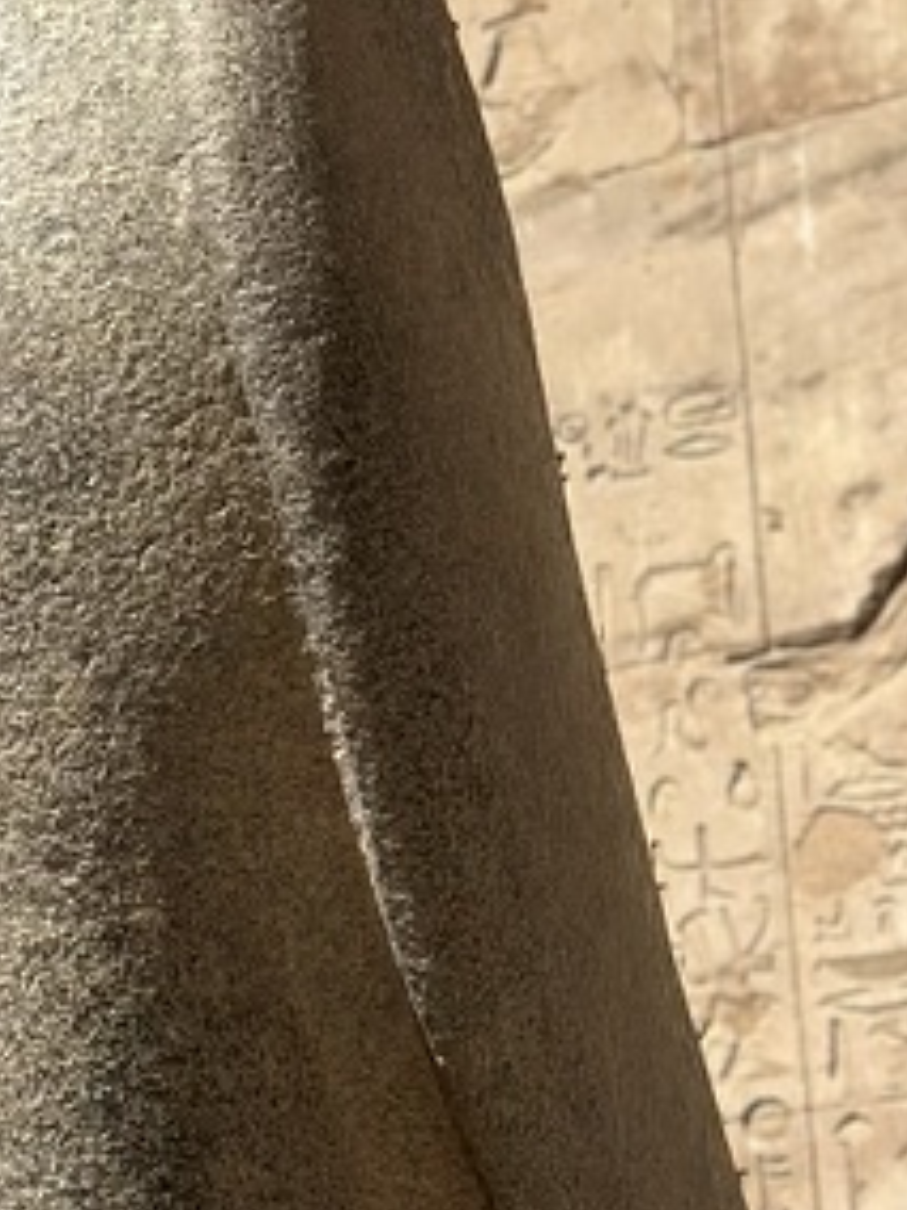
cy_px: -281
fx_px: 6044
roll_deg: -0.7
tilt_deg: +26.1
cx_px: -686
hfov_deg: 8.3
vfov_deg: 11.2
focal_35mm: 173
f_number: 1.78
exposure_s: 1/8929
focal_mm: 6.86
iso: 80
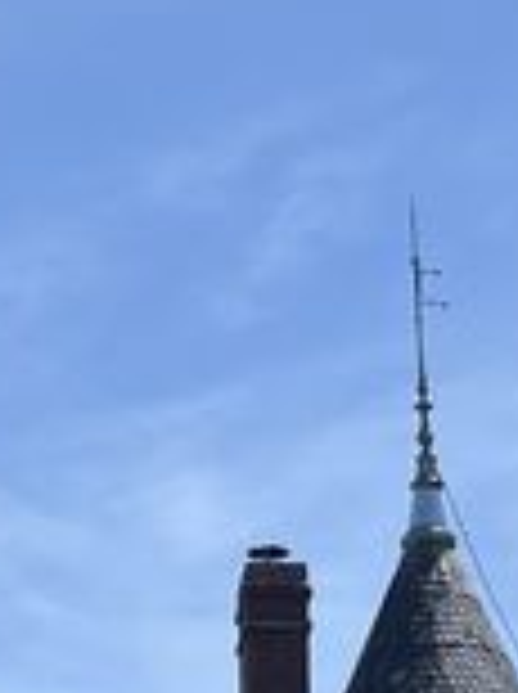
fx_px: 3381
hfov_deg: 8.8
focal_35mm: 169
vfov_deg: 11.5
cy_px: 824
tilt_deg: +13.5
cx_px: 329
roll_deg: +2.0
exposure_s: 1/4310
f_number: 1.6
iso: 50
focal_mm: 5.1
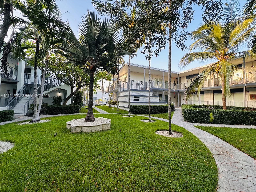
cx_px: 128
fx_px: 104
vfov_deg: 85.7
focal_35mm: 14
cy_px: 96
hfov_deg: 102.1
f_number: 2.2
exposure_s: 1/105
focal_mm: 2.22
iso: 40
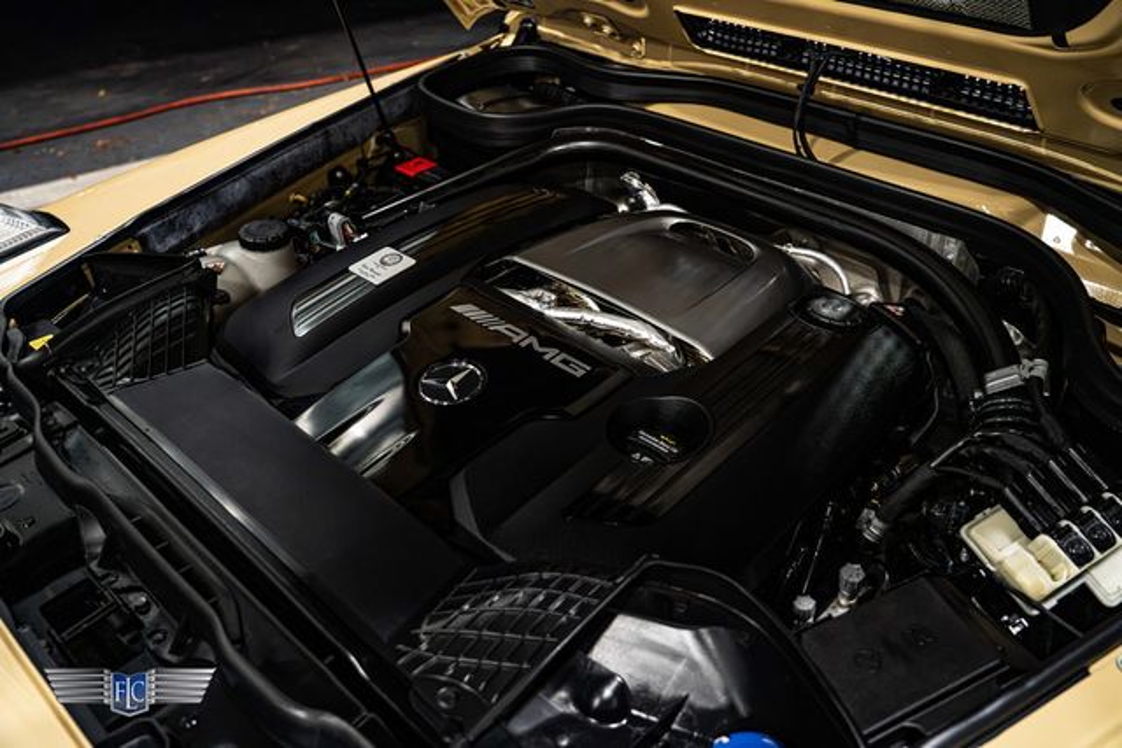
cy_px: 374
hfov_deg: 61.9
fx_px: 935
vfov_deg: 43.6
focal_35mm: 30
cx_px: 561
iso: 1600
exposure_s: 1/100
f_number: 4
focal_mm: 30
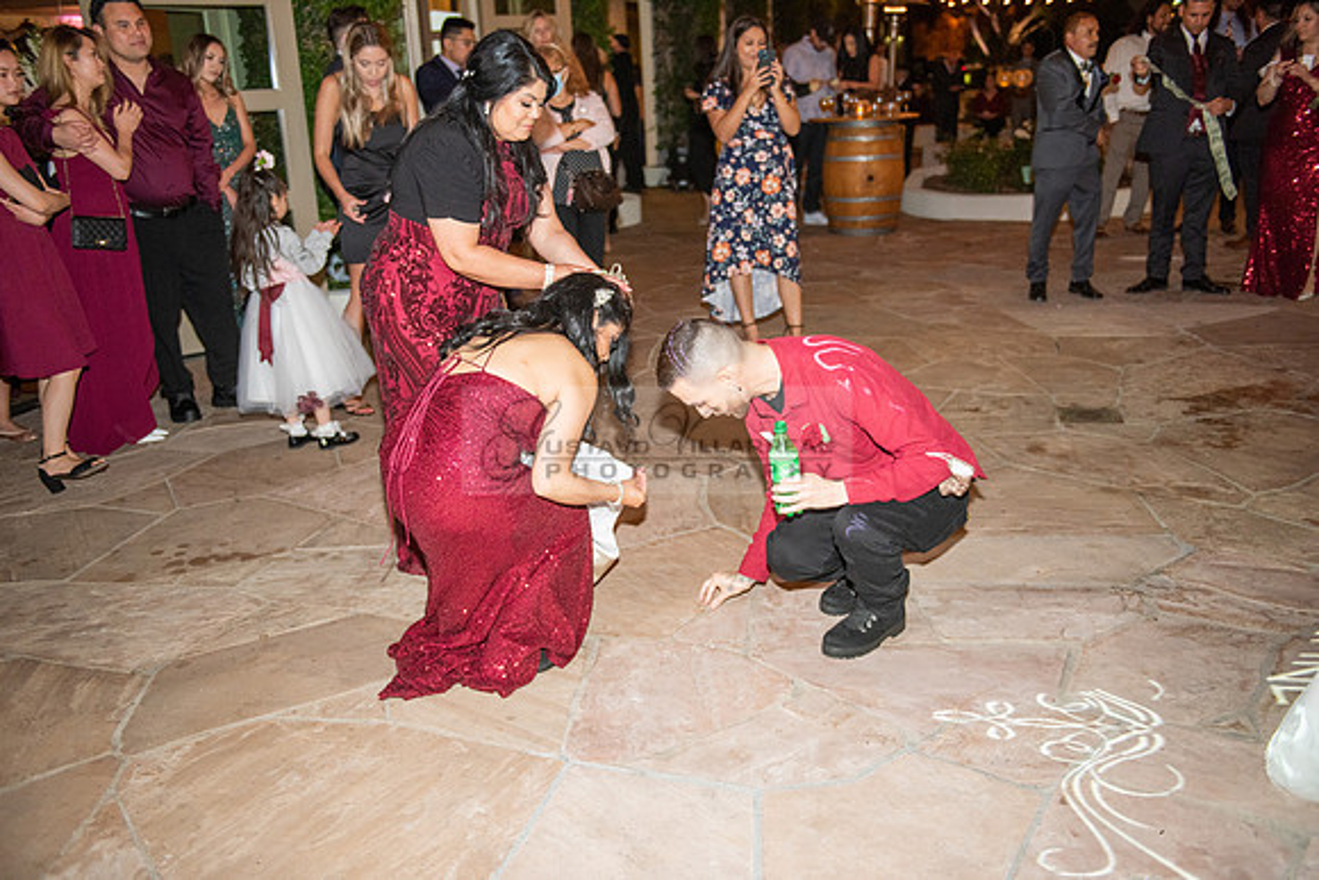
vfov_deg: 41.1
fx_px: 1173
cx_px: 660
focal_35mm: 32
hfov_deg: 58.7
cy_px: 440
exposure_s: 1/125
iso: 1250
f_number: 2.8
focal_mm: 32
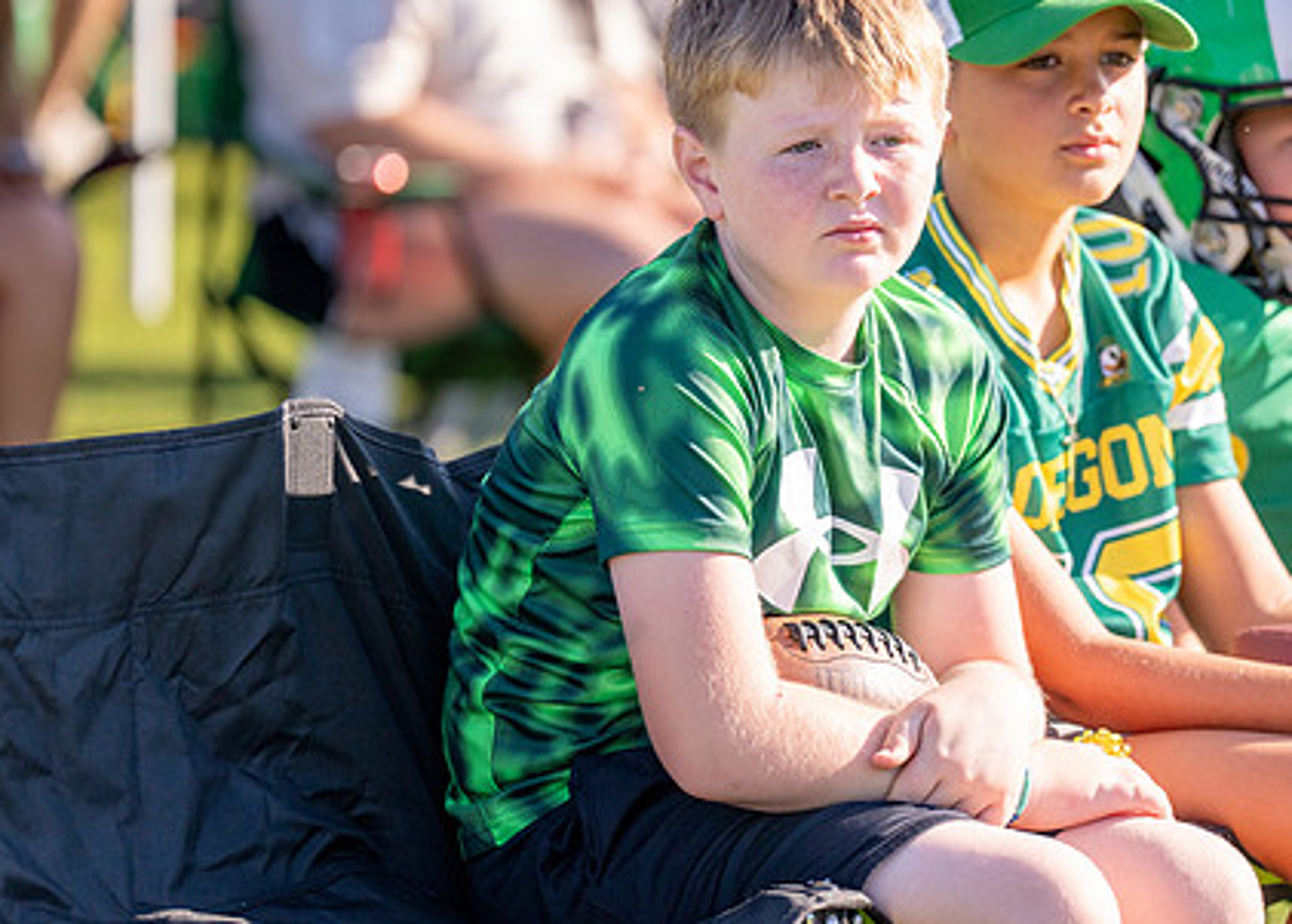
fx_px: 10094
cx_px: 846
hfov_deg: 7.3
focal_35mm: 275
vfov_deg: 5.2
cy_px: 333
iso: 320
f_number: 2.8
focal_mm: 182
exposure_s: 1/3200
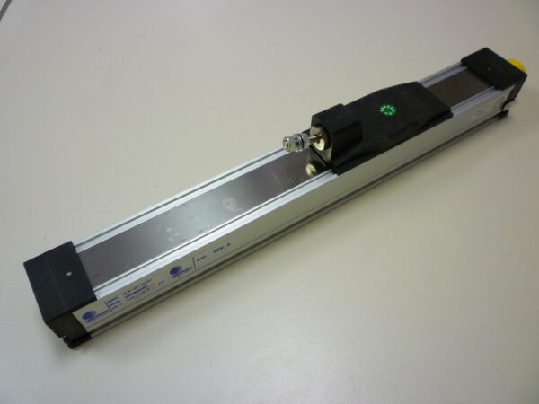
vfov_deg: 48.2
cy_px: 202
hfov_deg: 61.7
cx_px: 270
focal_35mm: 29
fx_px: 452
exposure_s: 1/30
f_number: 3.3
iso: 250
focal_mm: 5.2
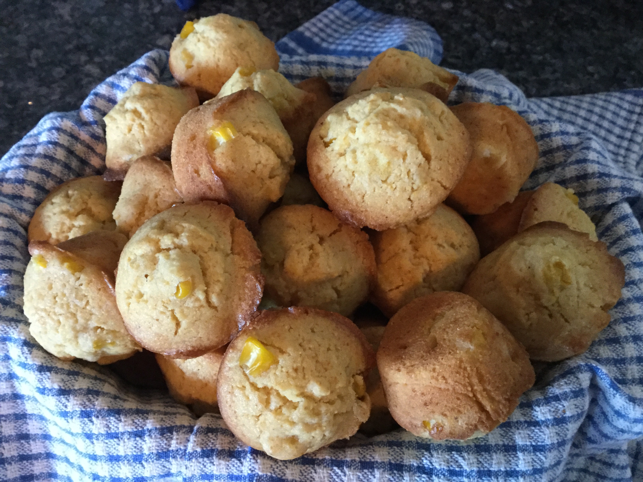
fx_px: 576
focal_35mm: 31
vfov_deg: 45.4
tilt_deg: -57.4
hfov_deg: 58.4
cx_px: 322
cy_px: 241
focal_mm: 3.3
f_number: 2.4
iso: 200
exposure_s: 1/17
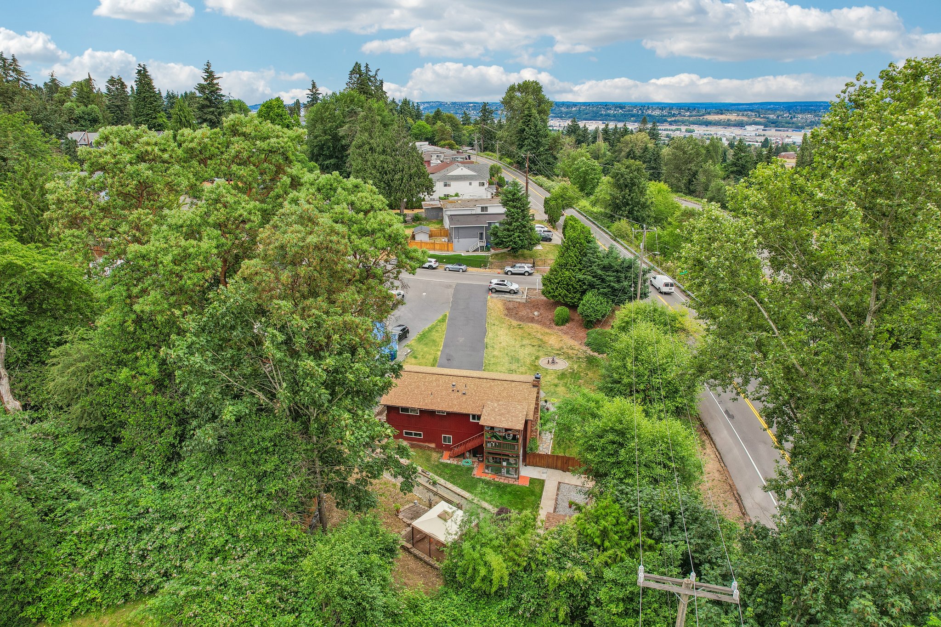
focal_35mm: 22
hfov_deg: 78.6
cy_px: 314
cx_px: 470
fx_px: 575
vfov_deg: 57.2
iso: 100
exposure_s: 1/730
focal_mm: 8.4
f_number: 2.8
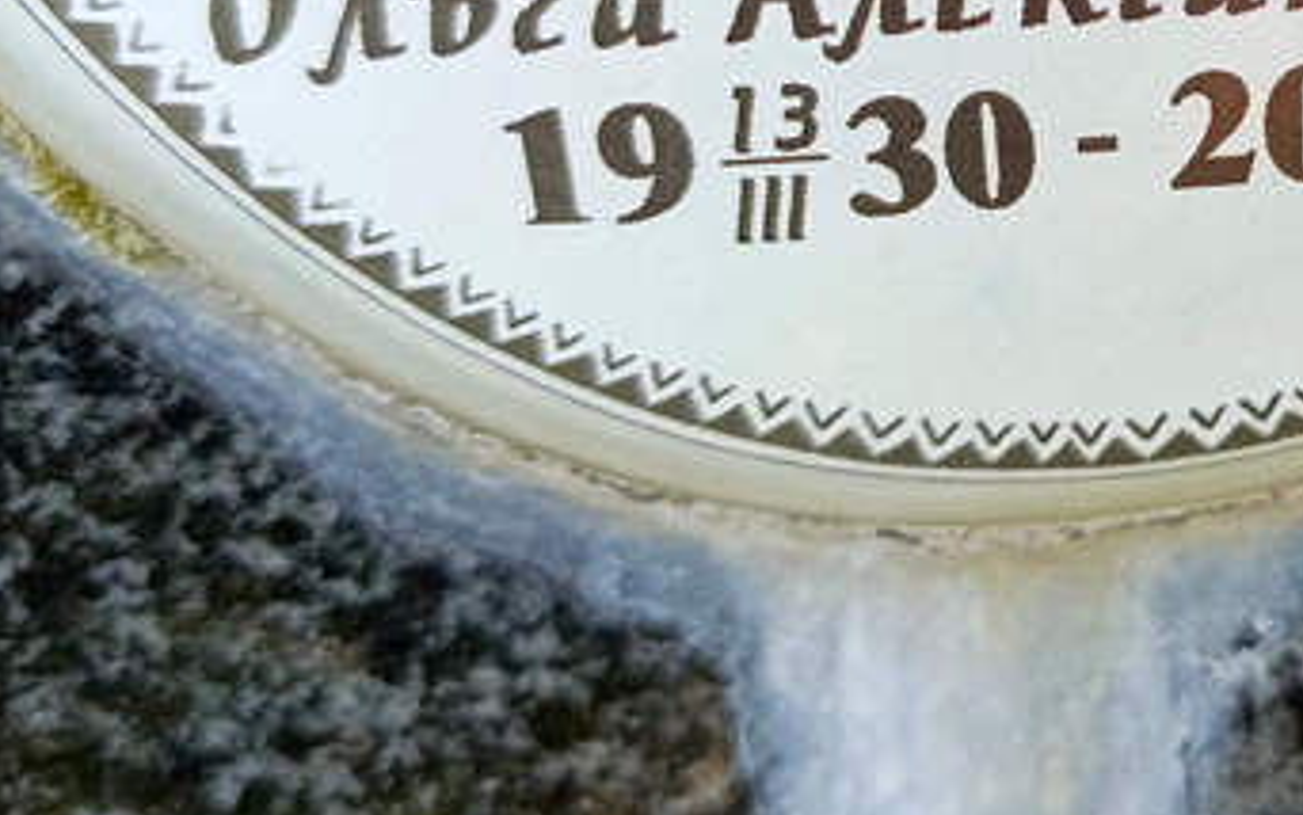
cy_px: -34
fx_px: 2202
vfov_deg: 20.2
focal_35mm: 62
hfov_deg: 30.8
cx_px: 1273
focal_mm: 4.76
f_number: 1.69
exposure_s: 1/205
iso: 112
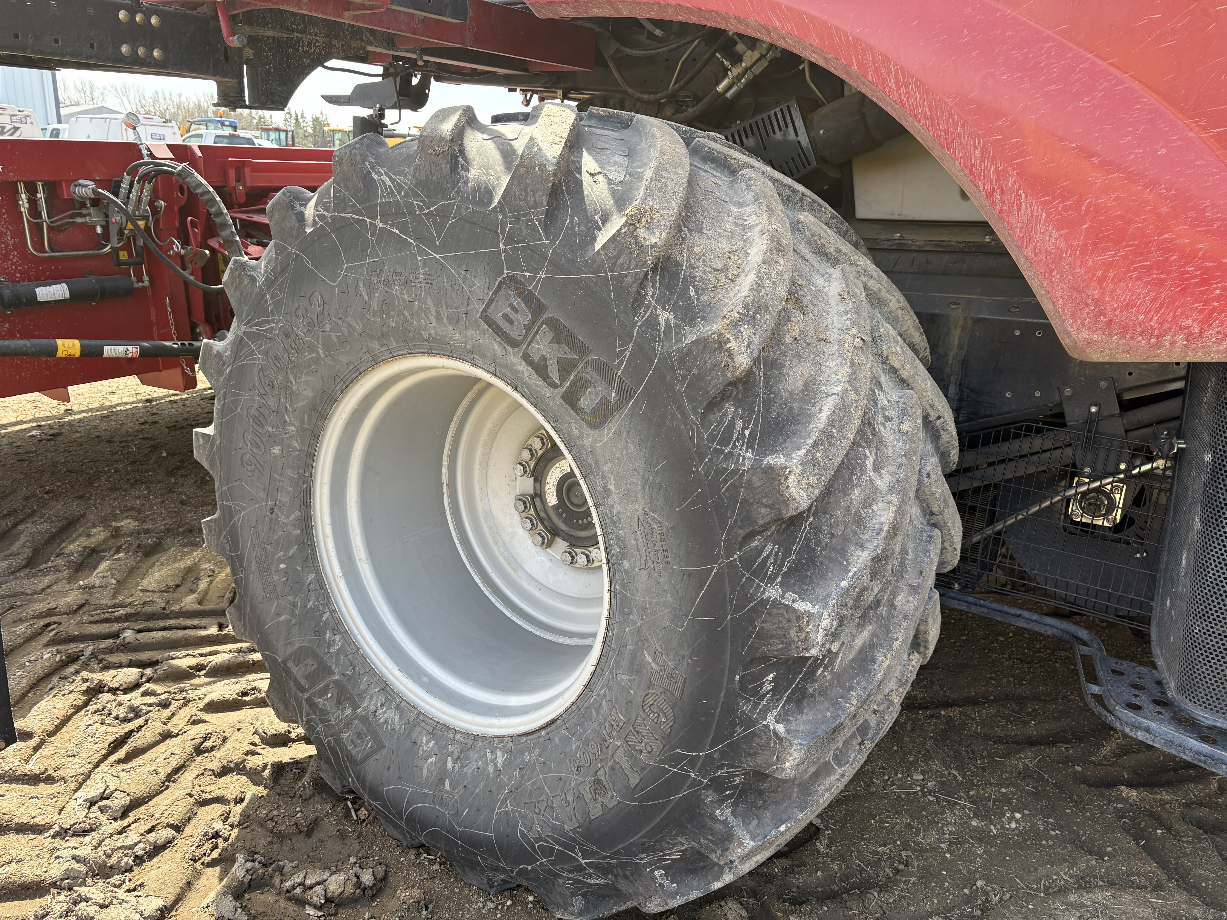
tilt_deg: -14.9
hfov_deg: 67.3
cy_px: 460
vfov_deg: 53.1
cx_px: 614
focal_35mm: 26
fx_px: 922
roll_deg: -1.7
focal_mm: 5.96
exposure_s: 1/548
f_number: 1.6
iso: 64
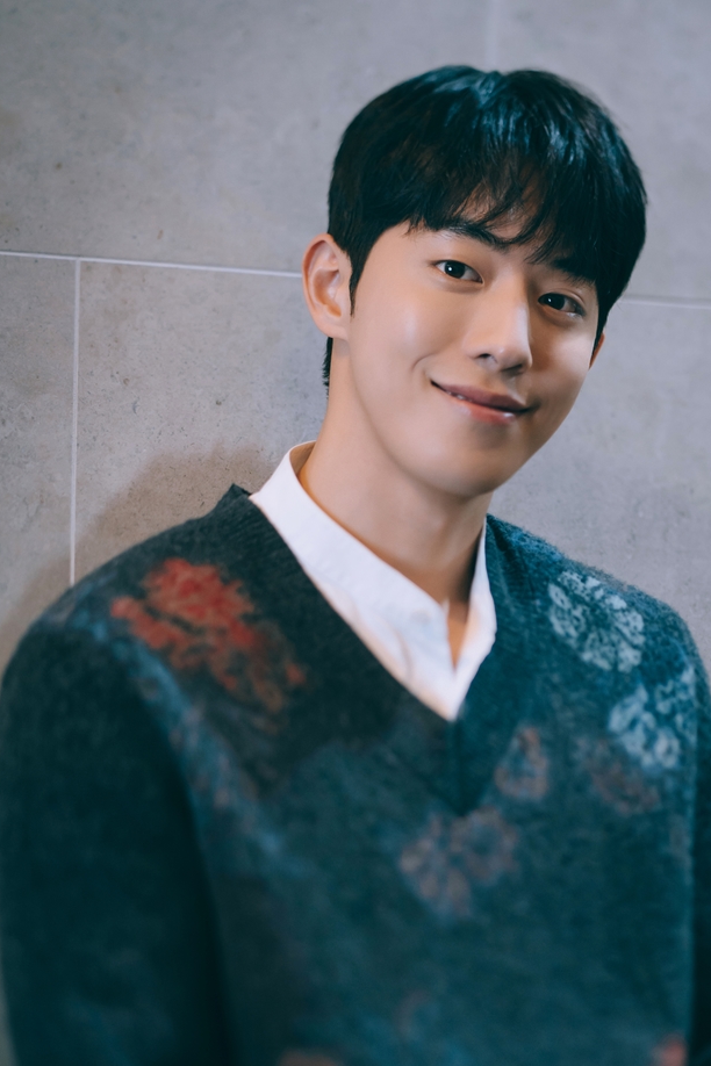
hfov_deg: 10.9
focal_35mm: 125
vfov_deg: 16.3
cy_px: 726
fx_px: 3703
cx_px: 508
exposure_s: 1/125
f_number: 1.8
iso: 640
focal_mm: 85
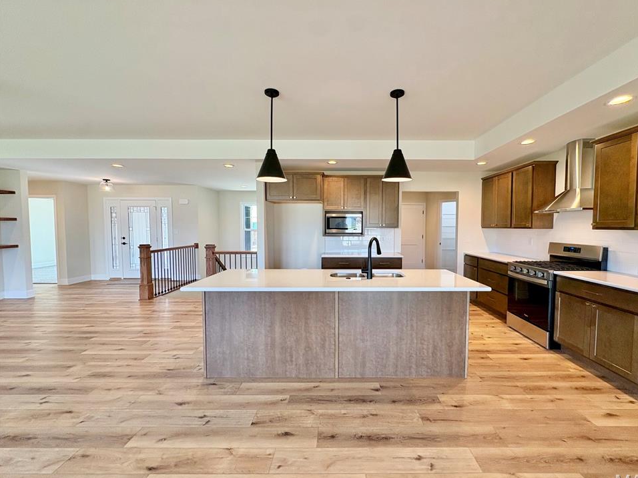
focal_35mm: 15
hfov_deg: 98.0
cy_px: 240
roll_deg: +0.5
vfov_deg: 81.7
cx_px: 340
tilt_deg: -2.6
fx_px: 276
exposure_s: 1/120
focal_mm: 2.22
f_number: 2.2
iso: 125
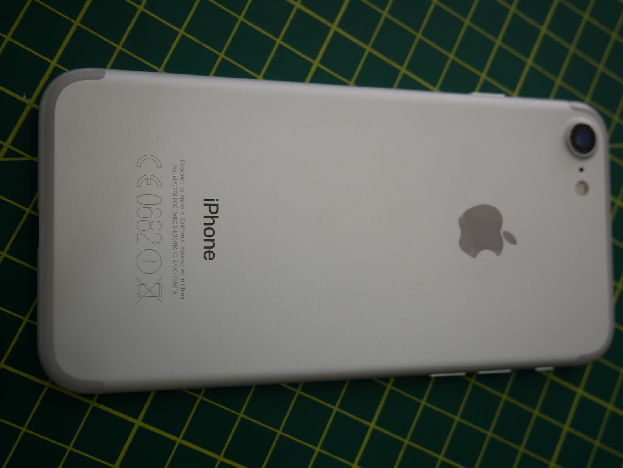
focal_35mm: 40
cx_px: 312
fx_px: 720
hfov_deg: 46.8
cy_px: 234
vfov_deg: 36.0
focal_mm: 20
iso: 400
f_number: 4.1
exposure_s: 1/60
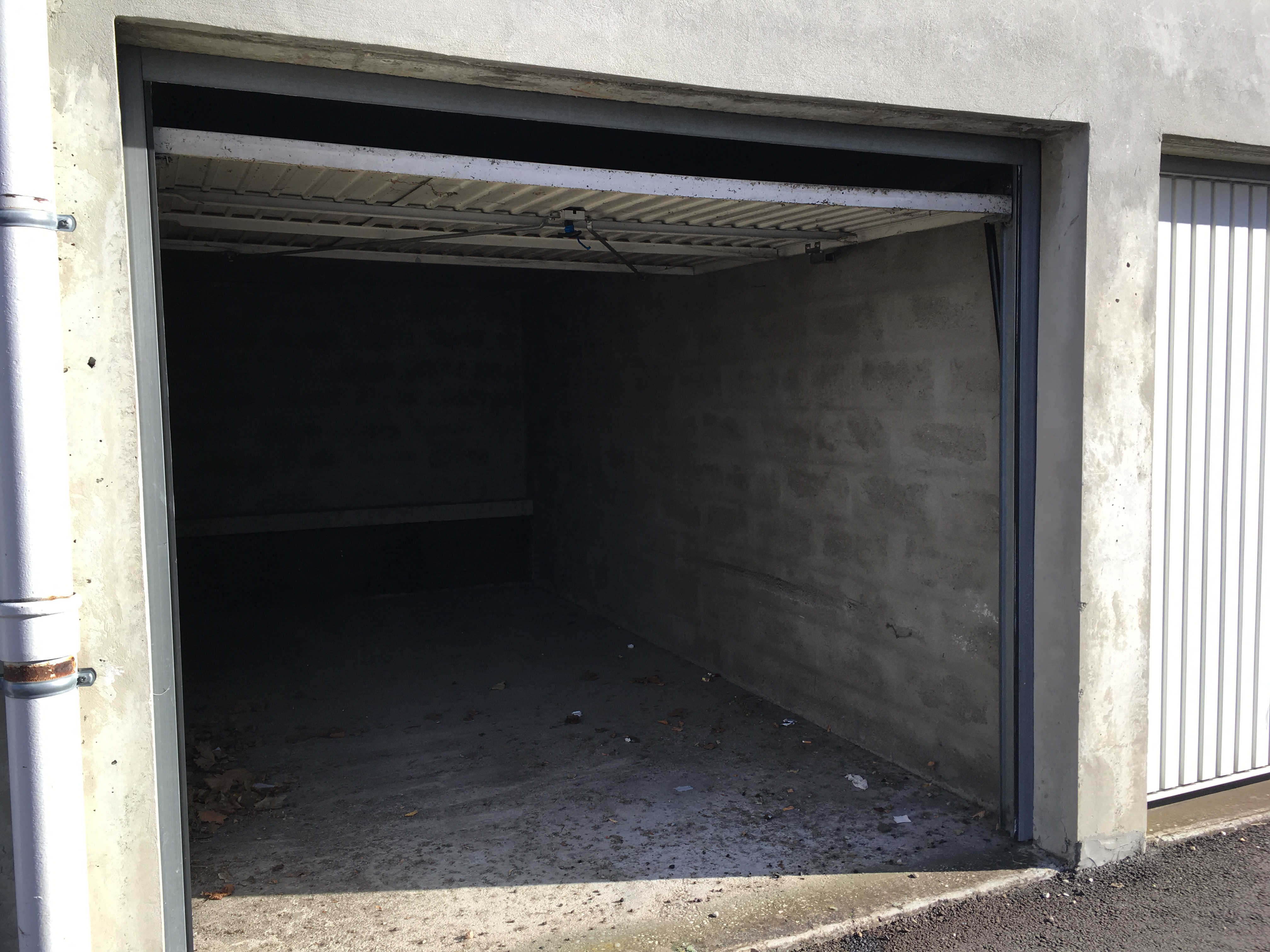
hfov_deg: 61.7
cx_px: 635
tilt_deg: -5.9
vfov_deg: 48.2
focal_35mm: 29
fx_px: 1064
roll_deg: +1.7
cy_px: 476
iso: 25
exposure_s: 1/578
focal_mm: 4.15
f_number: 2.2
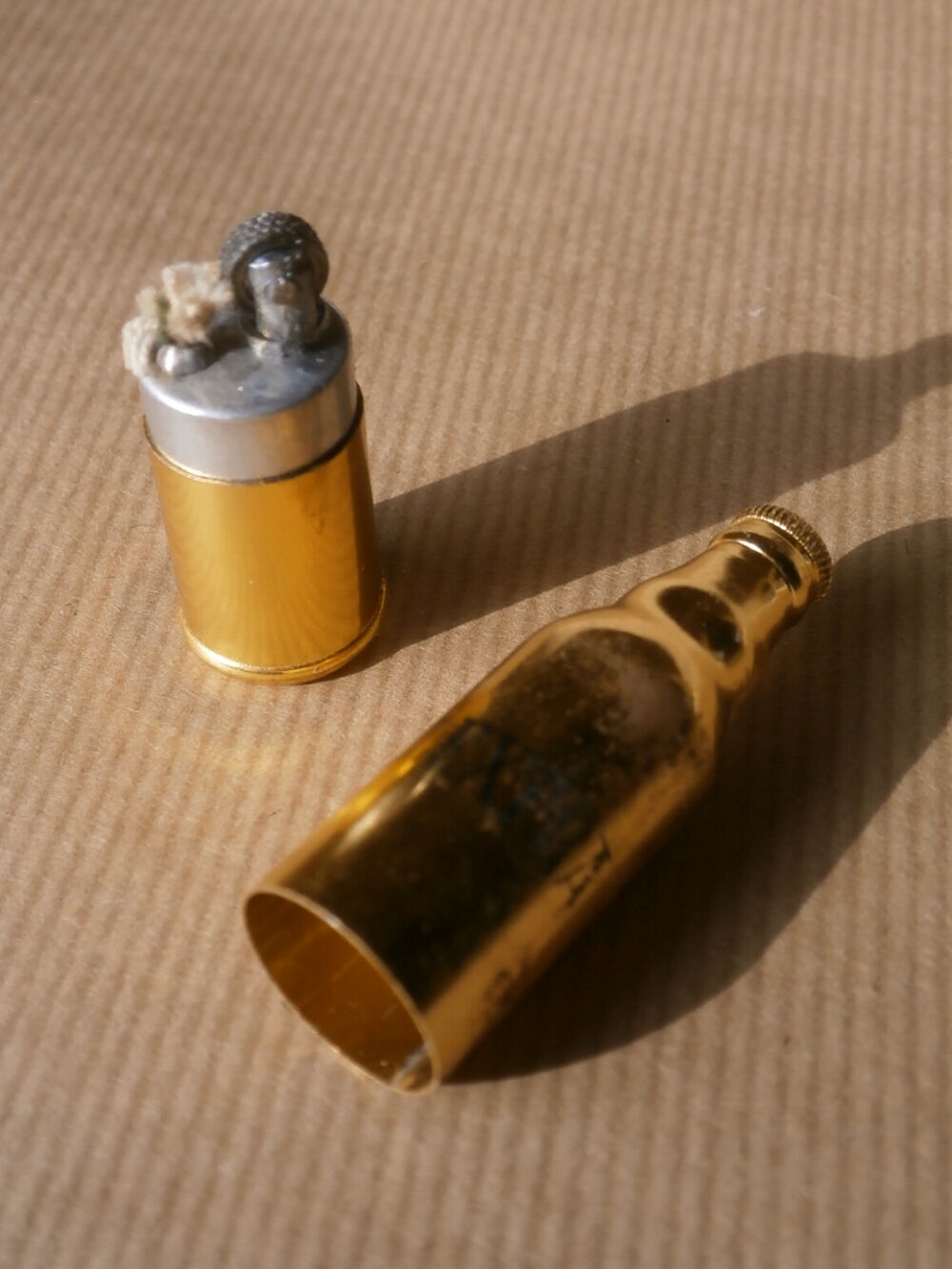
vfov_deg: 40.4
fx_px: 1723
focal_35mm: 47
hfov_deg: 30.9
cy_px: 634
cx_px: 476
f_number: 3.4
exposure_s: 1/320
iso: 80
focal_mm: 8.3
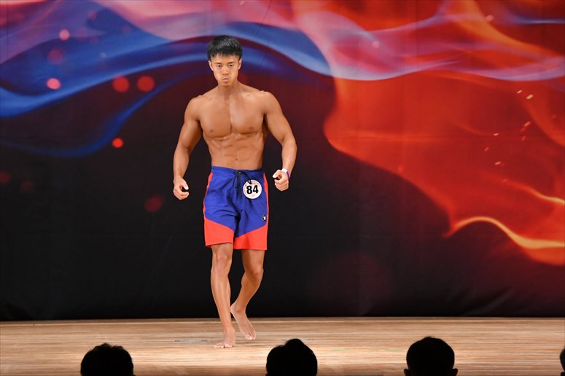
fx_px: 4000
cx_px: 282
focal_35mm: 255
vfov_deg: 5.4
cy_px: 188
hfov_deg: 8.1
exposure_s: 1/400
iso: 3200
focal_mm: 170
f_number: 5.6
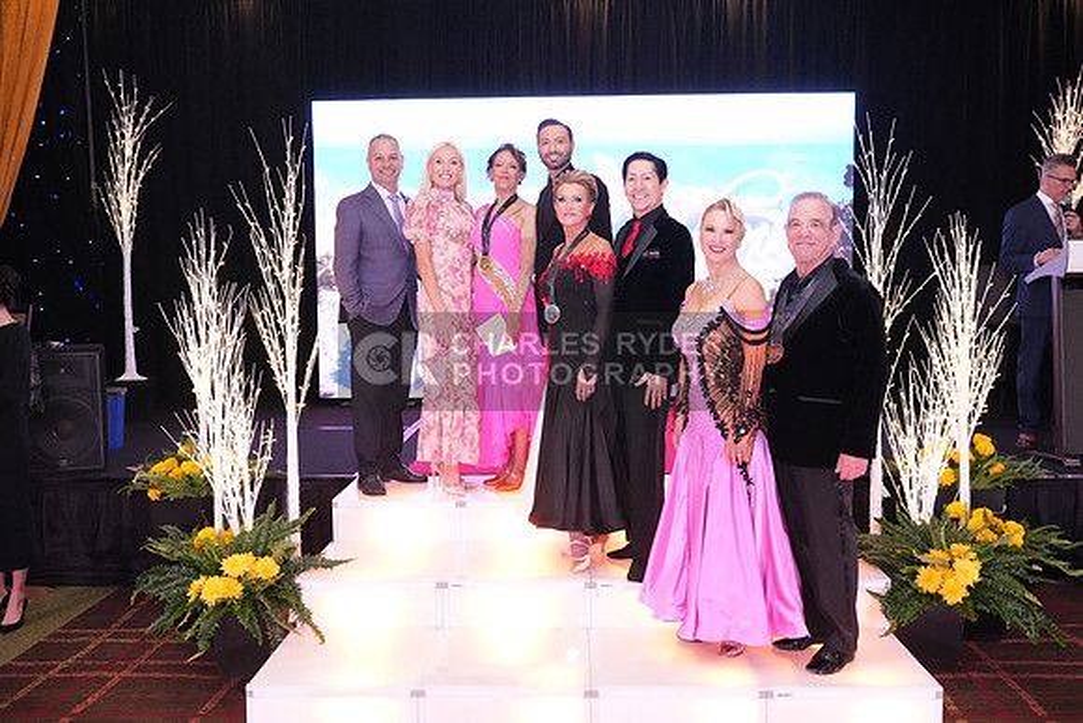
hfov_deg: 58.7
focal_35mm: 32
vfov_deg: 41.1
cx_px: 542
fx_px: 963
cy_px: 362
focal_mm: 32
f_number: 6.3
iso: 8000
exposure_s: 1/250
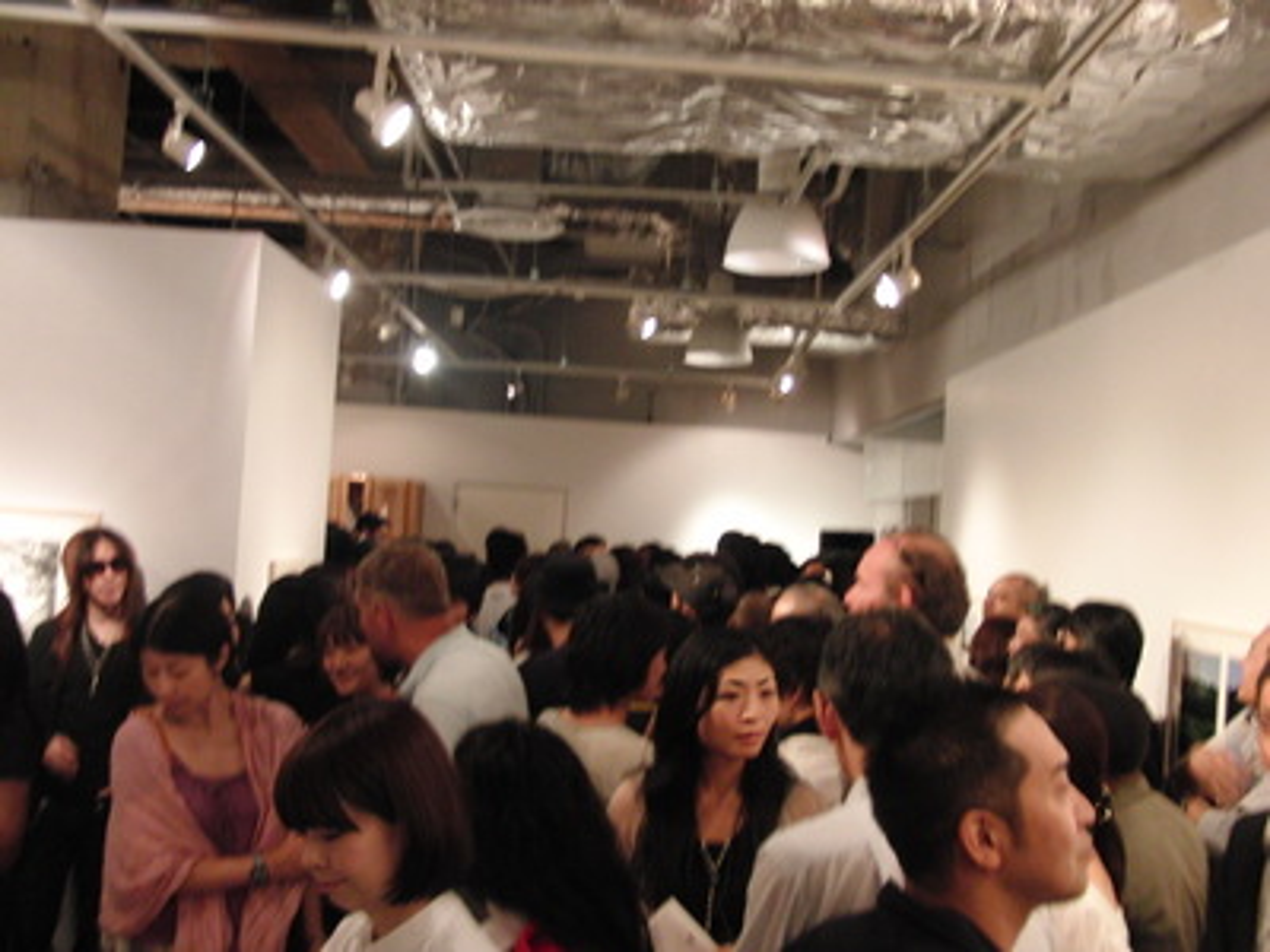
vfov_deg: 38.7
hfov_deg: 50.1
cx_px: 635
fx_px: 1357
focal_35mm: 37
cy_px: 476
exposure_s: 1/25
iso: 400
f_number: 3.6
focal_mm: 6.42
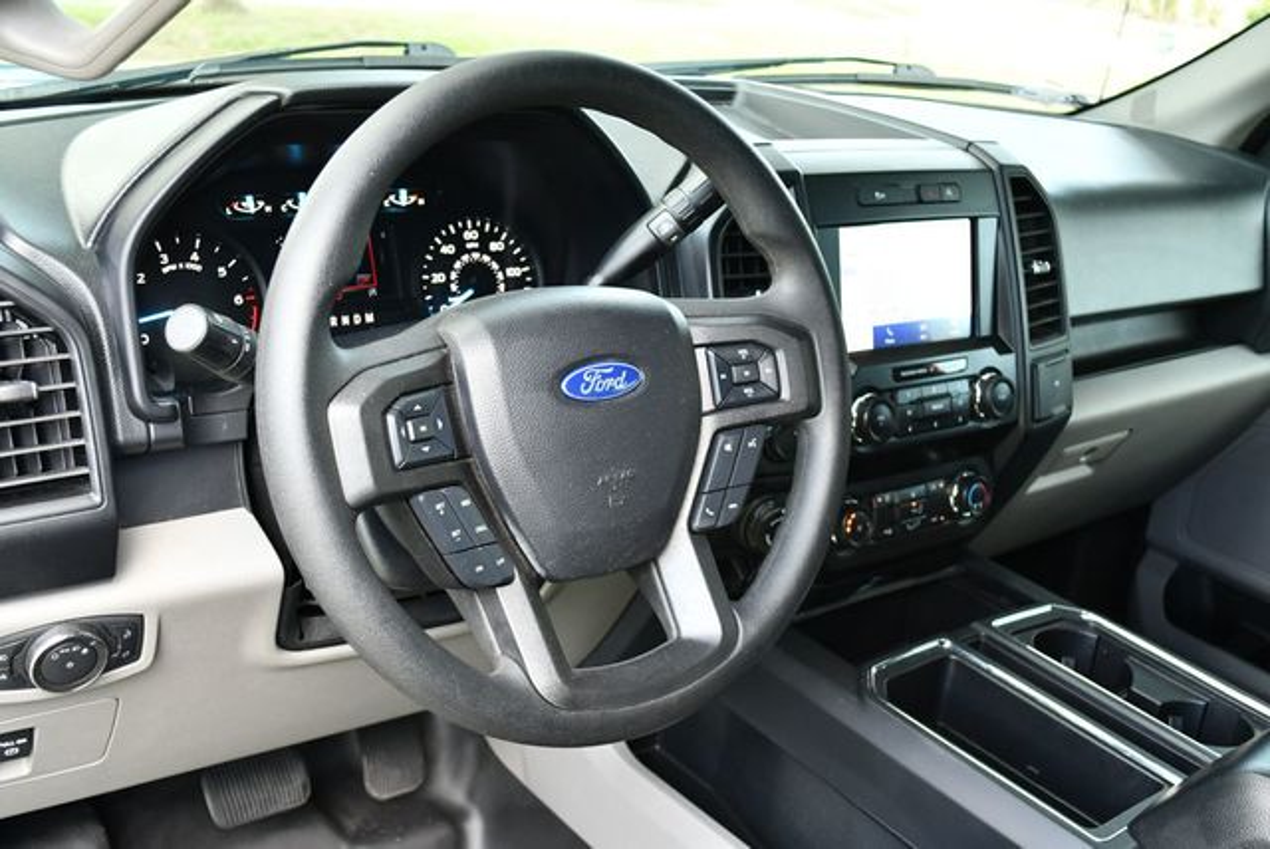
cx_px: 635
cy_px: 424
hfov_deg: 48.4
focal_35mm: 40
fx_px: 1412
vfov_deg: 33.5
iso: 800
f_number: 3.8
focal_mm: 20
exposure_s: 1/125
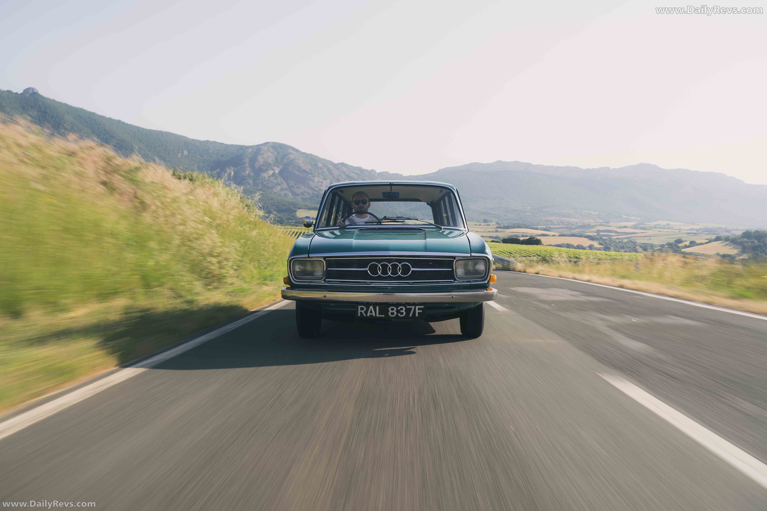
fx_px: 703
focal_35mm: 33
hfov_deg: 57.2
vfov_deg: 40.0
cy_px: 256
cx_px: 384
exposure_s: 1/30
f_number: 7.1
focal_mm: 33
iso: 100
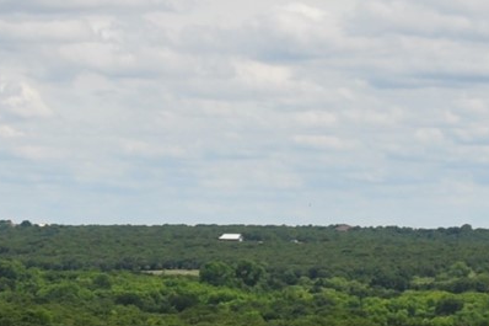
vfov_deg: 4.6
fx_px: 4005
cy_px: 466
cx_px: -510
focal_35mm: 295
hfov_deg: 6.7
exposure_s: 1/400
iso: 200
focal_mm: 36
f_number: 11
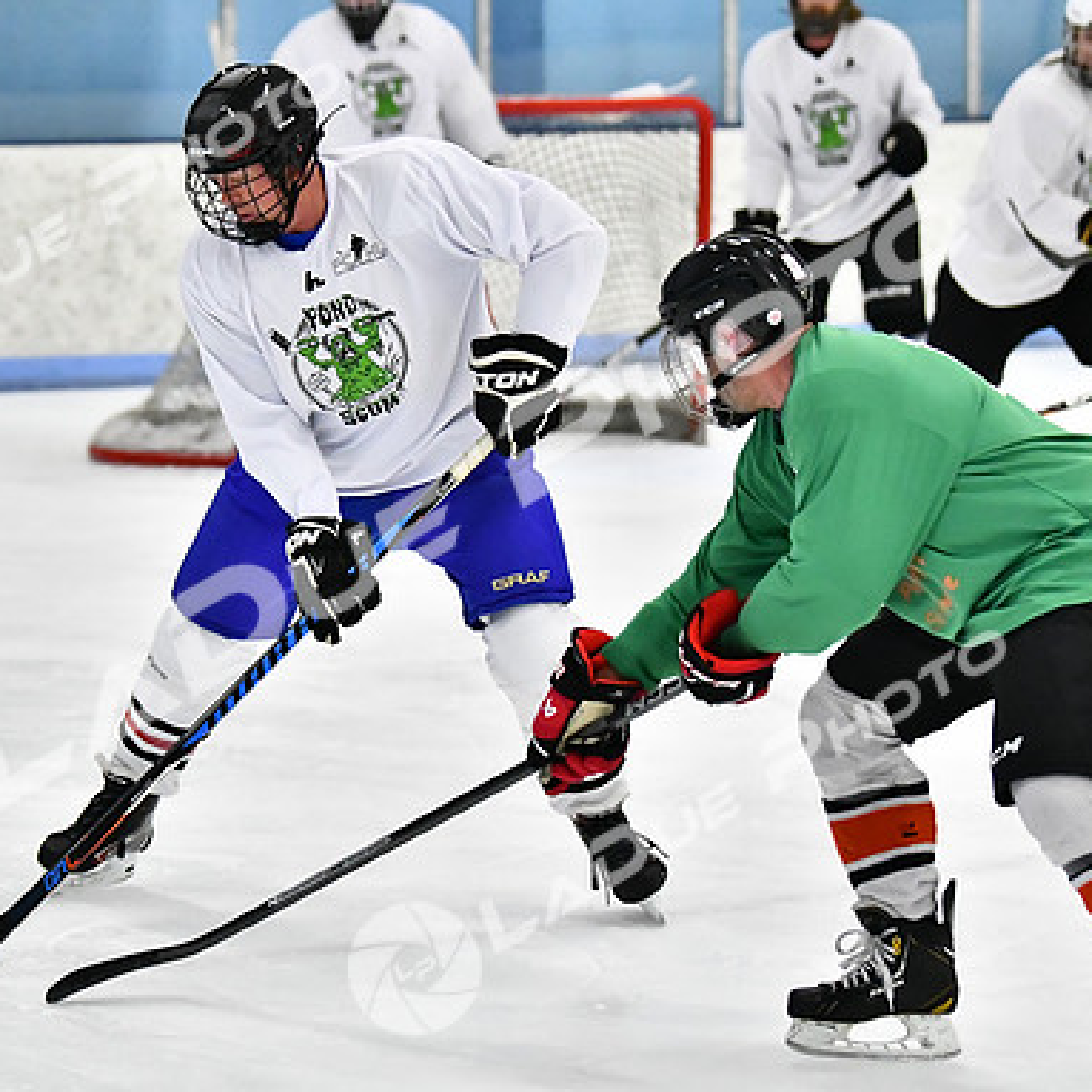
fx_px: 7709
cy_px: 549
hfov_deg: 8.1
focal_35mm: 216
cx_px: 342
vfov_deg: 8.1
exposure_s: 1/1600
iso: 6400
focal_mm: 112
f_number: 2.8
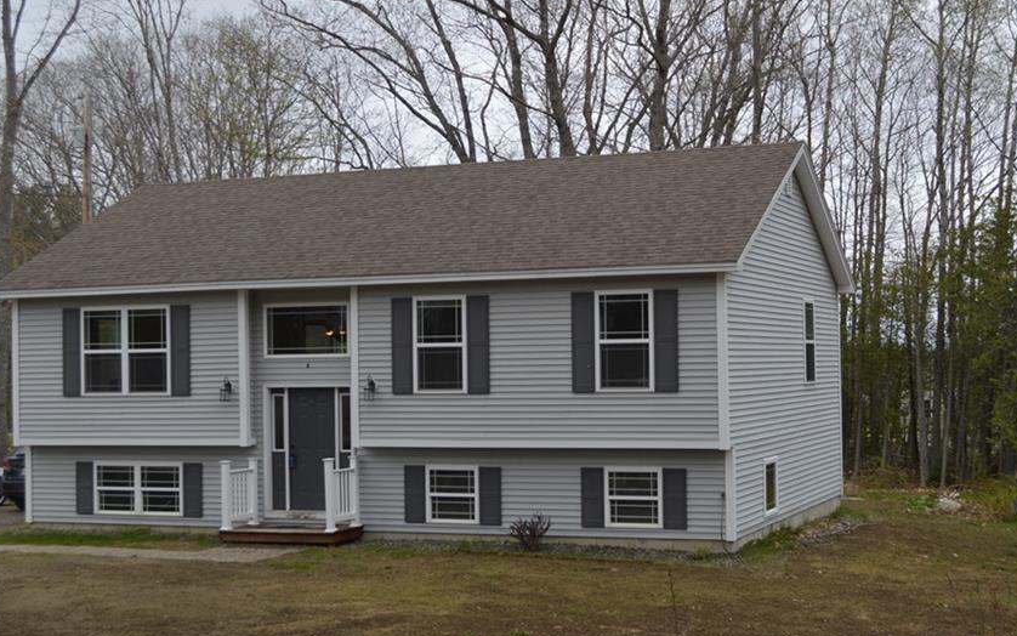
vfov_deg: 23.2
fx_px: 1552
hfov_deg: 36.2
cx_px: 587
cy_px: 325
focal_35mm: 56
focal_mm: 30
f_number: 5.6
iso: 110
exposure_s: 1/125
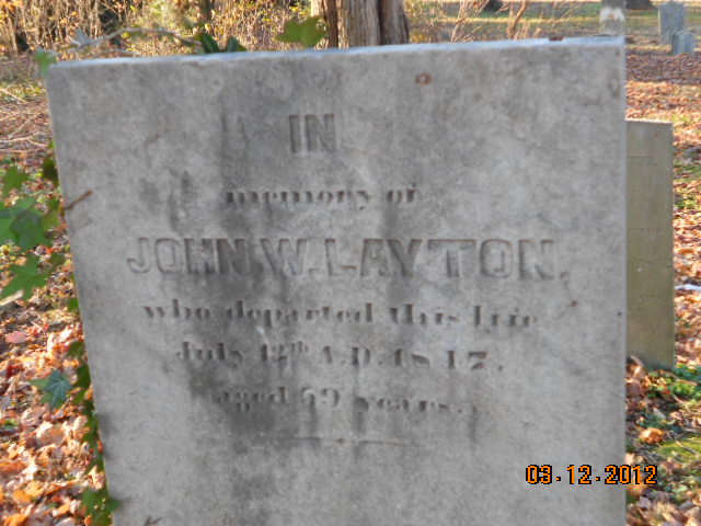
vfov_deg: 29.7
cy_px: 263
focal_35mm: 49
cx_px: 350
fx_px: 992
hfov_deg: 38.9
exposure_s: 1/30
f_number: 4.5
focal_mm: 8.8
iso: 80
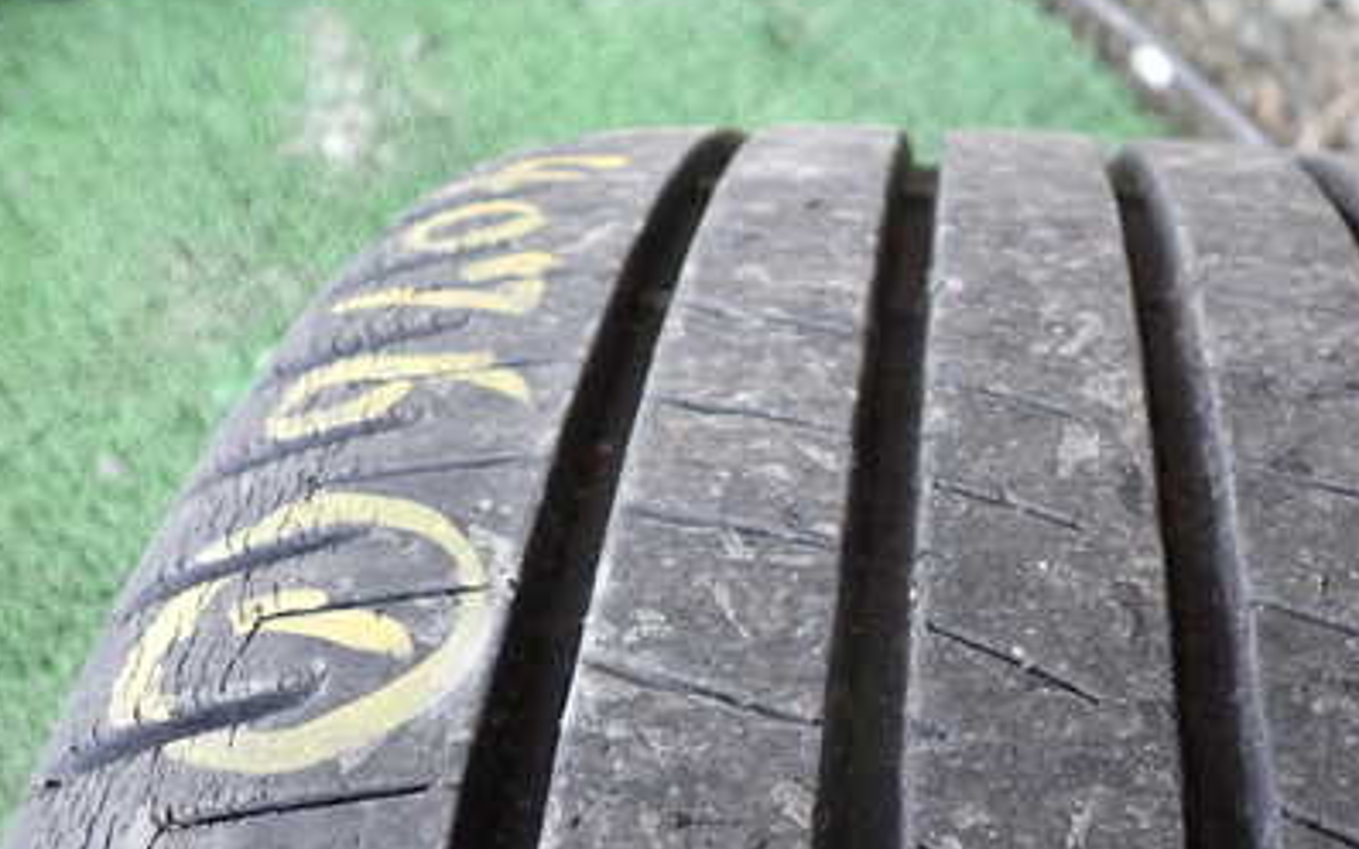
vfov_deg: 26.7
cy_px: 585
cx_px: 1003
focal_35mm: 48
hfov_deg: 40.8
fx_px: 1778
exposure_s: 1/50
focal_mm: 5.4
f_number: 2.3
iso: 200
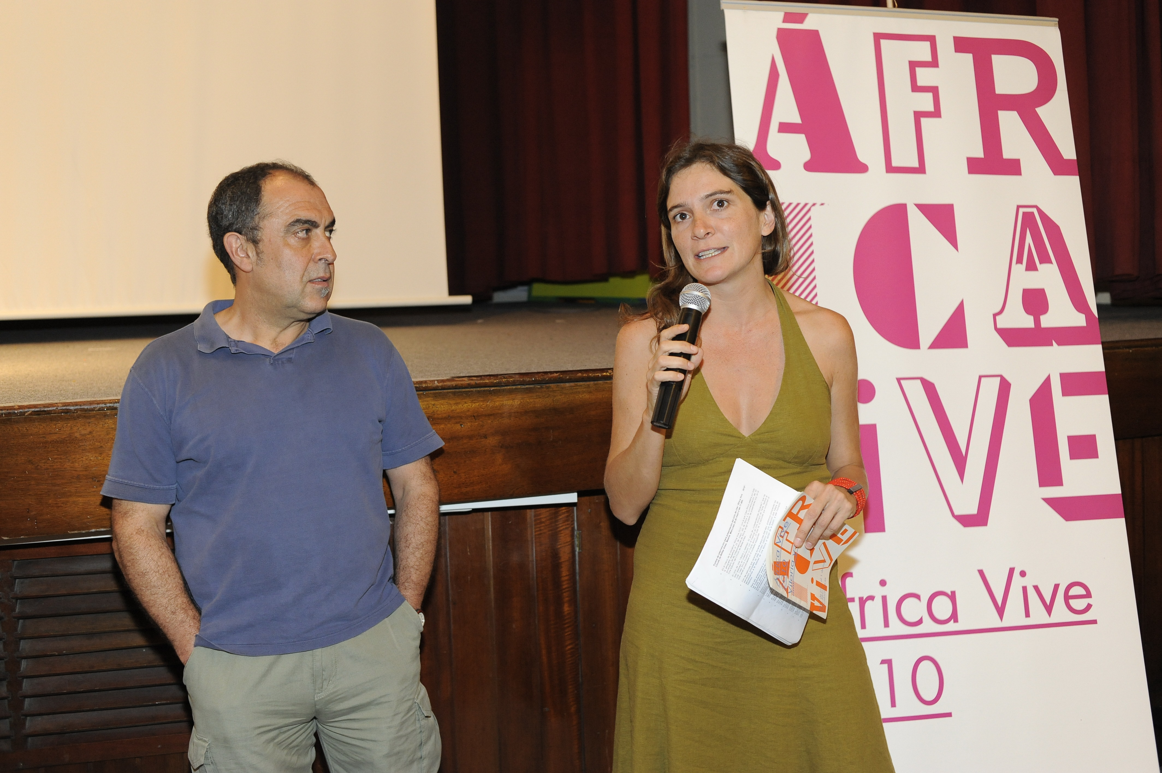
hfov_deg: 54.5
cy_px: 386
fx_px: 1129
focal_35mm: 35
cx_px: 581
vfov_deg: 37.8
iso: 2000
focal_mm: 35
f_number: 4
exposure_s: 1/200
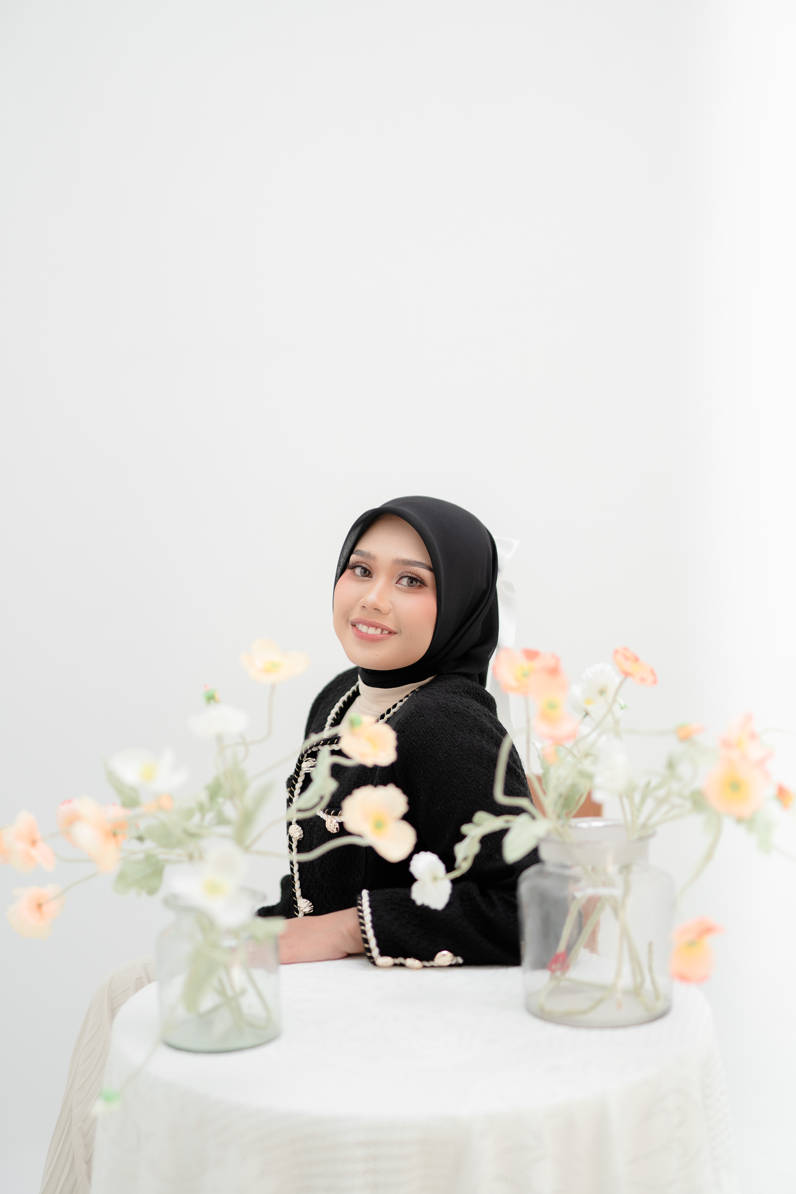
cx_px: 398
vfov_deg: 39.6
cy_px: 597
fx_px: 1658
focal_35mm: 50
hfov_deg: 27.0
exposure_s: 1/640
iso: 100
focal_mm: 50
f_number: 1.4
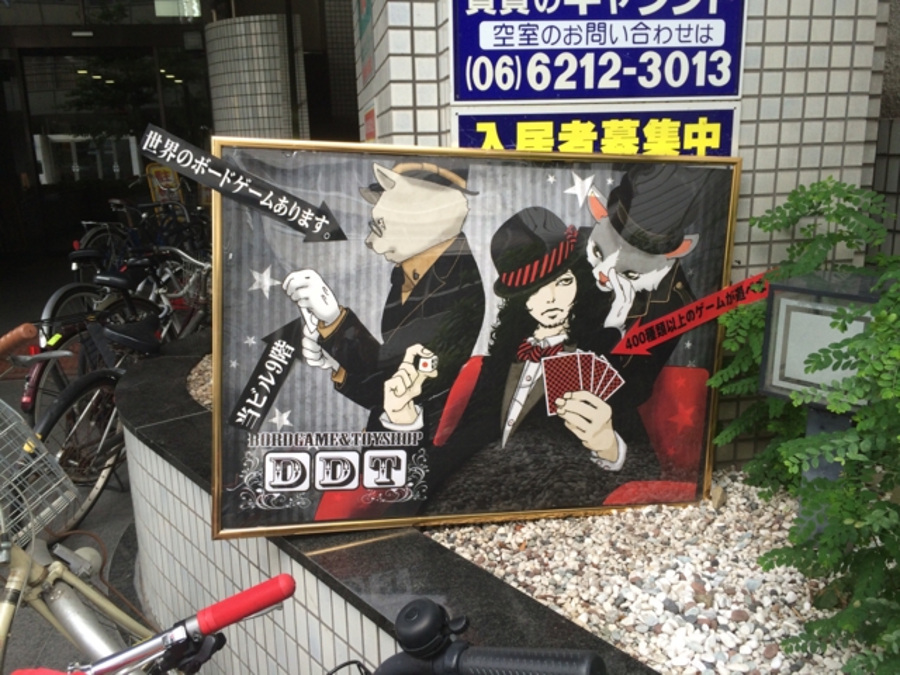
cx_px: 450
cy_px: 338
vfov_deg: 46.8
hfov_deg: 60.0
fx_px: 780
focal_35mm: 30
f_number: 2.2
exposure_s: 1/120
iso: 64
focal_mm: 4.12
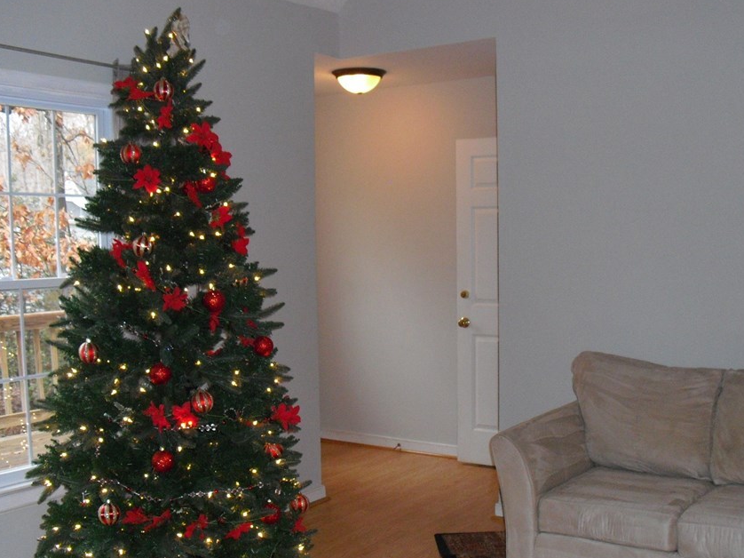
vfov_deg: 32.8
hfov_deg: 42.8
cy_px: 330
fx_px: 945
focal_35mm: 44
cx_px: 435
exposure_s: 1/60
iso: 400
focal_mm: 6.3
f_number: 3.1
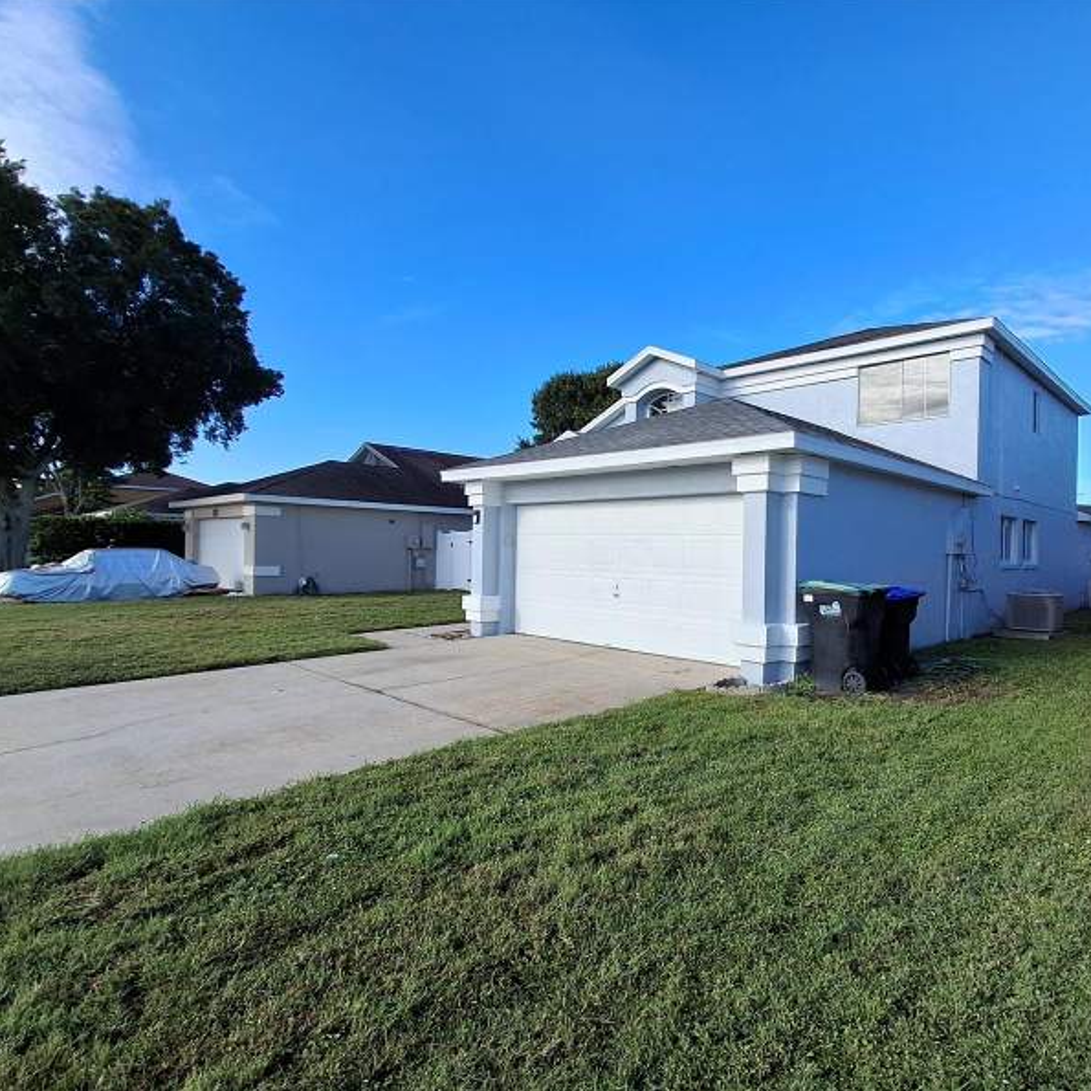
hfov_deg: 76.6
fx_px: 677
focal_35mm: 19
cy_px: 543
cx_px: 667
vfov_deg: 77.7
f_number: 2.2
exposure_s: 1/1054
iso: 40
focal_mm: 1.64
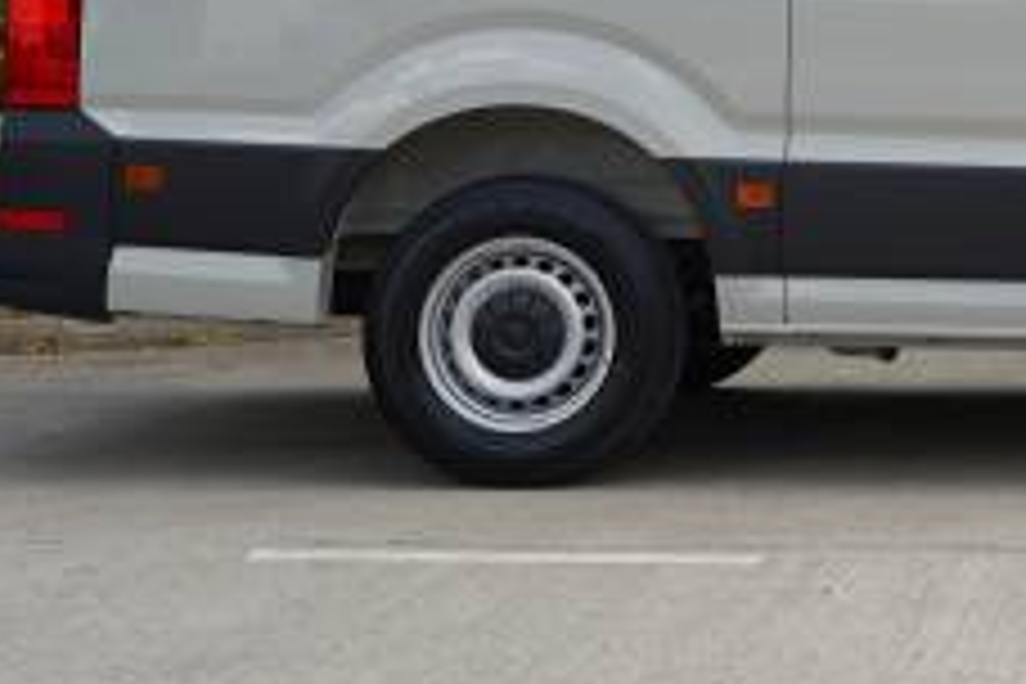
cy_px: -99
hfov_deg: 18.5
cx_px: 1251
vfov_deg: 12.9
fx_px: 2964
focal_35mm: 104
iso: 100
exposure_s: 1/200
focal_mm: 37
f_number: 4.5
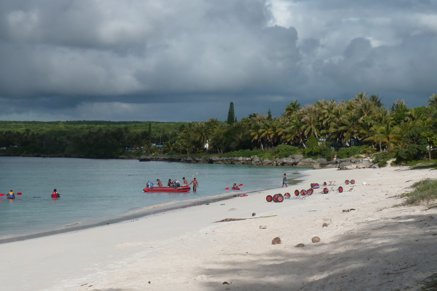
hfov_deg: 17.2
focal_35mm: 119
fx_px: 1444
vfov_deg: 11.5
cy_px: 202
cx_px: 150
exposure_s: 1/1000
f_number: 4.2
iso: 80
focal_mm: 13.7
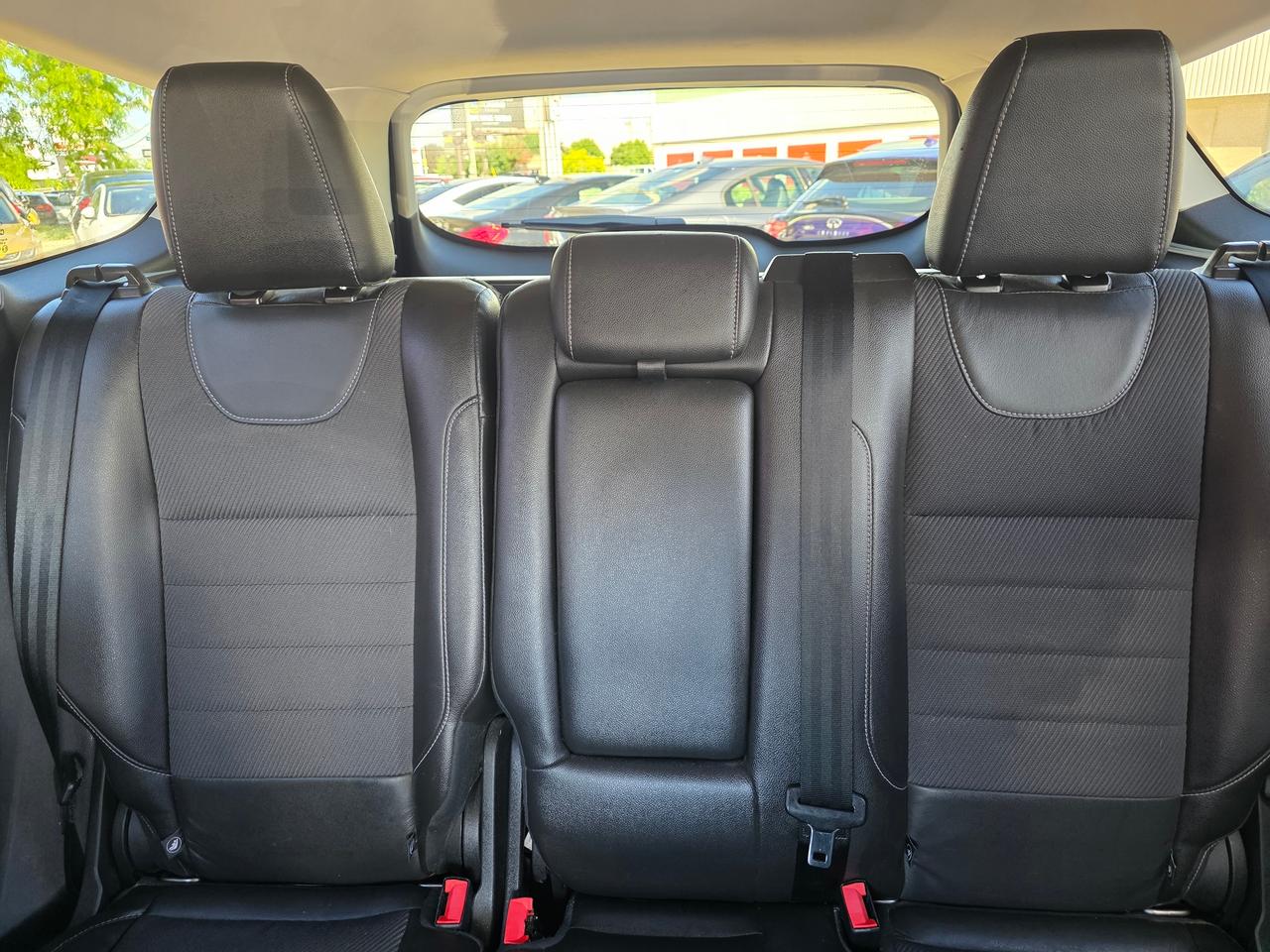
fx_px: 844
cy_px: 476
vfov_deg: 58.9
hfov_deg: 73.9
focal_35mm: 23
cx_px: 635
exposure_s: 1/120
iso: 320
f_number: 1.7
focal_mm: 6.3
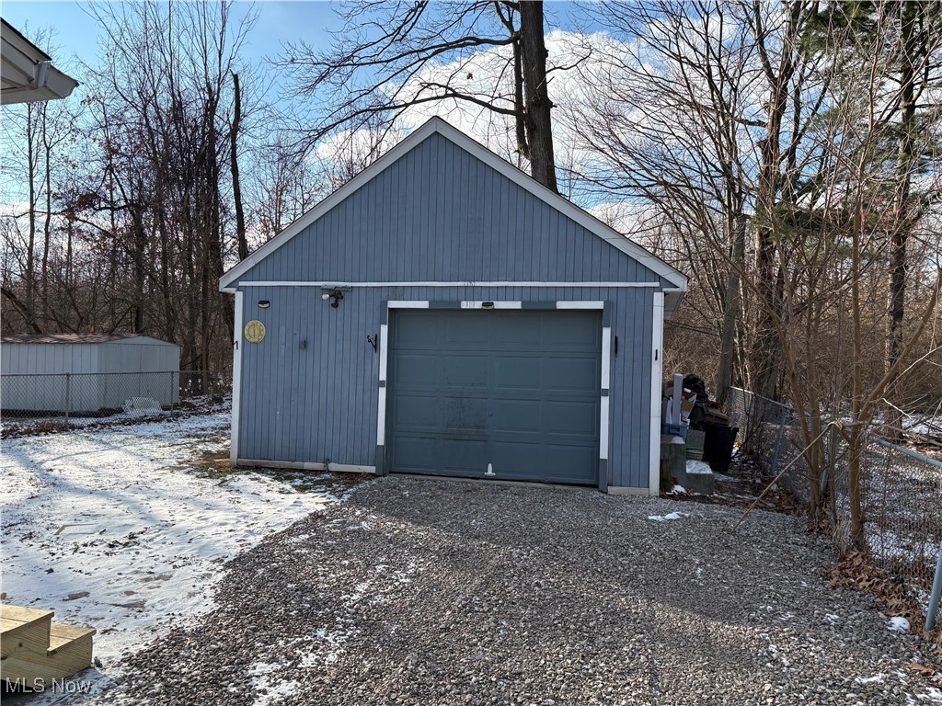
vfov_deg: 53.1
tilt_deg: -0.2
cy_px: 353
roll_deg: -1.6
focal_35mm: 26
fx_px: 708
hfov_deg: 67.3
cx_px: 471
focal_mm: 5.96
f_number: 1.6
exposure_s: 1/2283
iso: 64
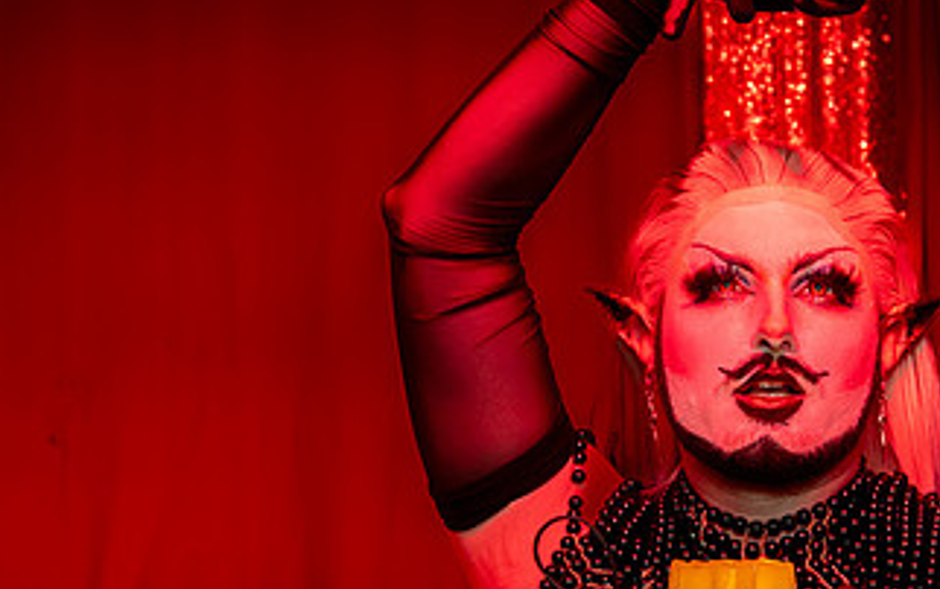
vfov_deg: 13.2
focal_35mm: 99
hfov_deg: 20.8
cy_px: 382
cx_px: 739
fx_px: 2539
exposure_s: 1/250
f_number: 4.5
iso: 4000
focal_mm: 52
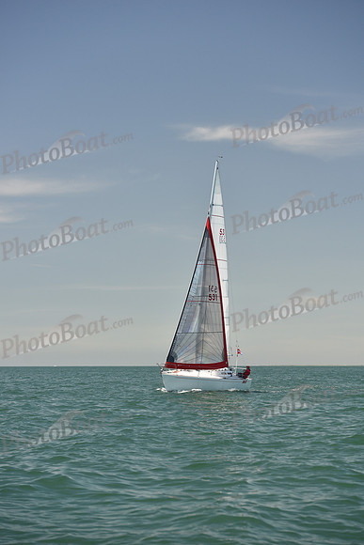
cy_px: 272
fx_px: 1364
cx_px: 182
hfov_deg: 15.2
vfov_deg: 22.6
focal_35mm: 90
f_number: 4
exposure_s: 1/800
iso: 250
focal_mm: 90
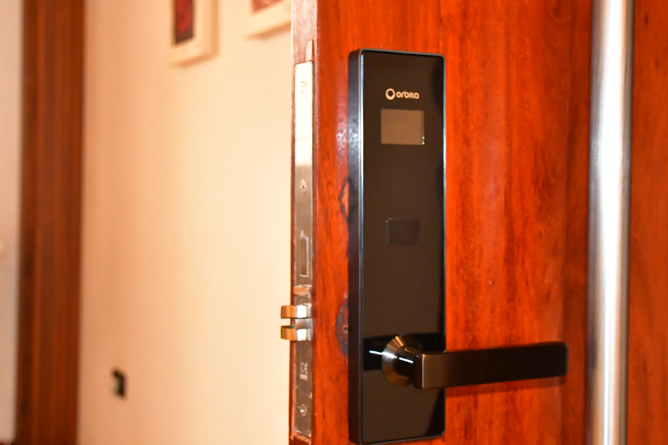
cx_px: 334
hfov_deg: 32.9
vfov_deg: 22.3
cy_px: 221
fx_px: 1132
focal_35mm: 61
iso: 5000
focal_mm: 30
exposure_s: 1/60
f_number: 4.5
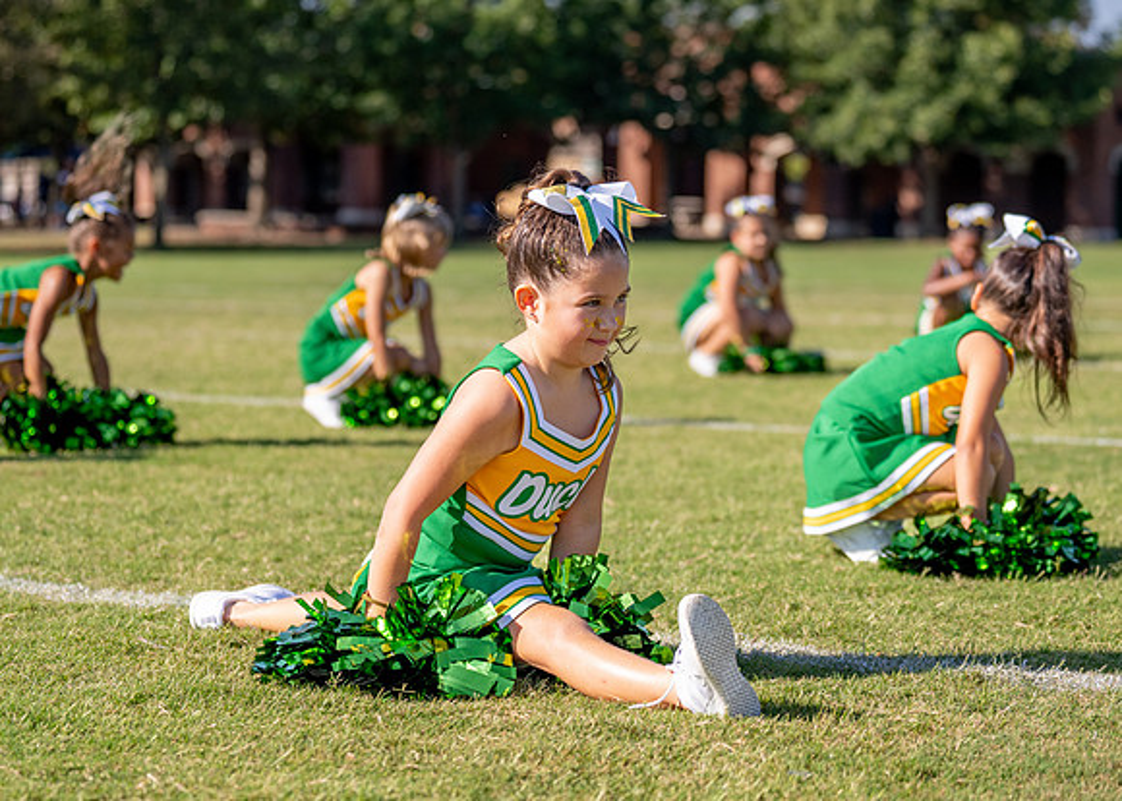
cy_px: 421
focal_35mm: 99
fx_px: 3140
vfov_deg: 14.5
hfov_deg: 20.3
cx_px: 567
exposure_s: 1/3200
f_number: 2.8
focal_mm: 70
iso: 250
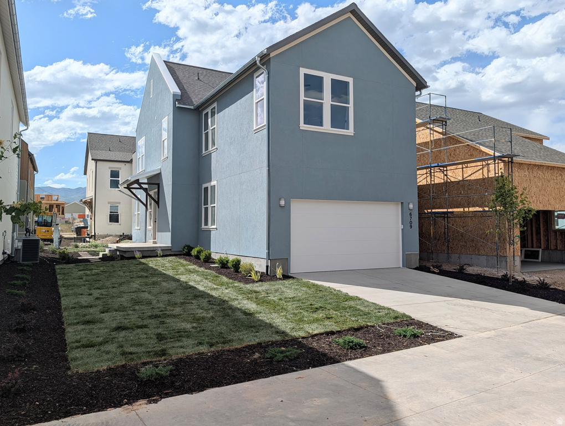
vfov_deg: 56.9
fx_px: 392
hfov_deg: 71.5
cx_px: 282
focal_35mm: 24
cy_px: 213
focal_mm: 6.9
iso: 22
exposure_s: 1/19608
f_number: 1.68
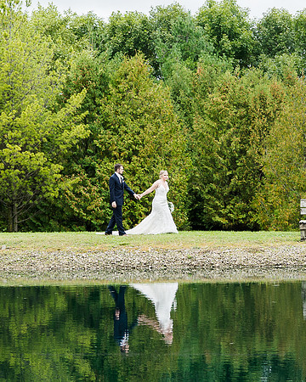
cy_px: 219
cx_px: 119
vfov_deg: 15.0
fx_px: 1452
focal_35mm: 128
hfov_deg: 12.0
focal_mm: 28
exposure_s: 1/100
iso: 100
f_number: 4.5
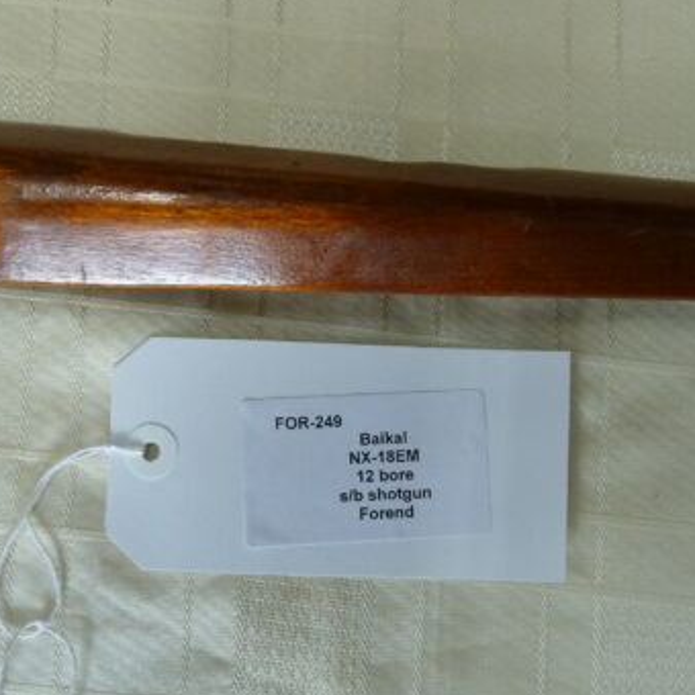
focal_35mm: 39
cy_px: 415
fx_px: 886
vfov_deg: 42.6
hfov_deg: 42.7
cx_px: 403
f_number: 3.3
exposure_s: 1/30
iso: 320
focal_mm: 4.1
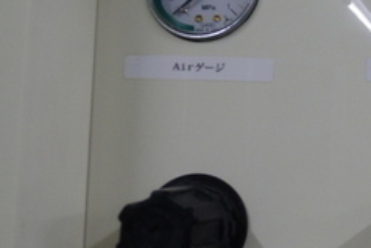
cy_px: 90
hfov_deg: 22.4
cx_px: 485
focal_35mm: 81
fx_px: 835
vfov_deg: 16.9
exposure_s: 1/50
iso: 200
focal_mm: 6.2
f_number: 3.2
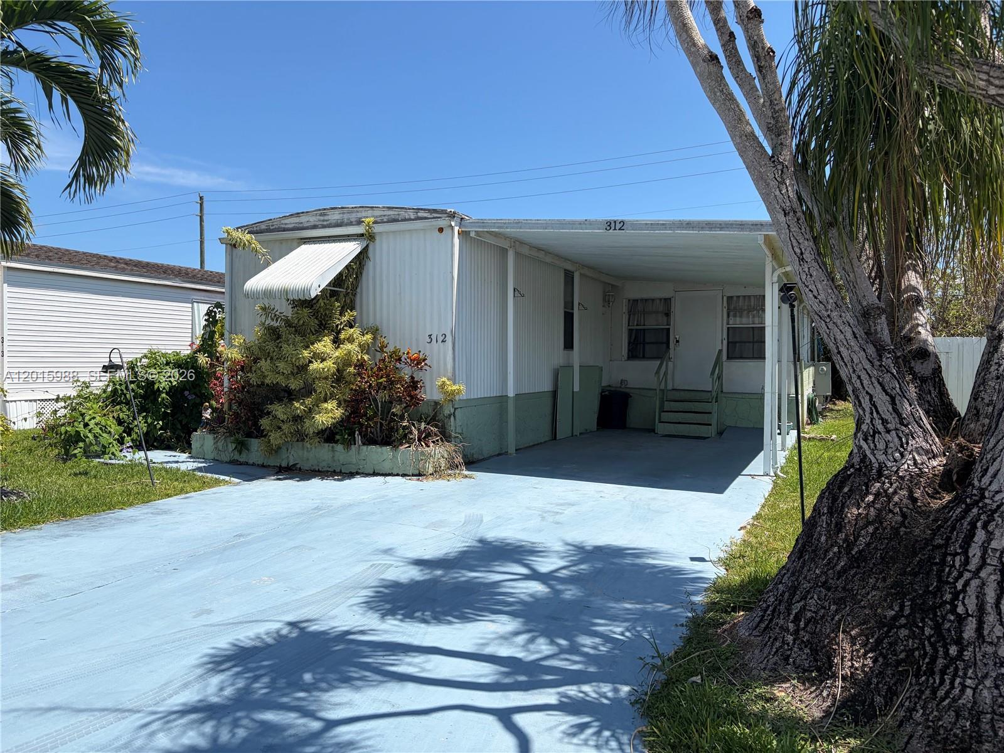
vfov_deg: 53.1
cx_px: 502
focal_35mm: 26
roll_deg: -0.3
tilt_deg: +0.7
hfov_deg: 67.3
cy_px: 376
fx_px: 754
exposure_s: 1/5348
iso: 64
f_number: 1.6
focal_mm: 5.96
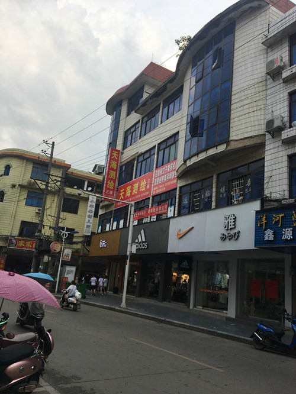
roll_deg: -6.7
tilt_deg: +14.9
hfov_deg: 48.3
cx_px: 148
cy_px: 197
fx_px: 330
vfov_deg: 61.6
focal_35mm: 29
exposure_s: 1/499
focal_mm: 4.15
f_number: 2.2
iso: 25
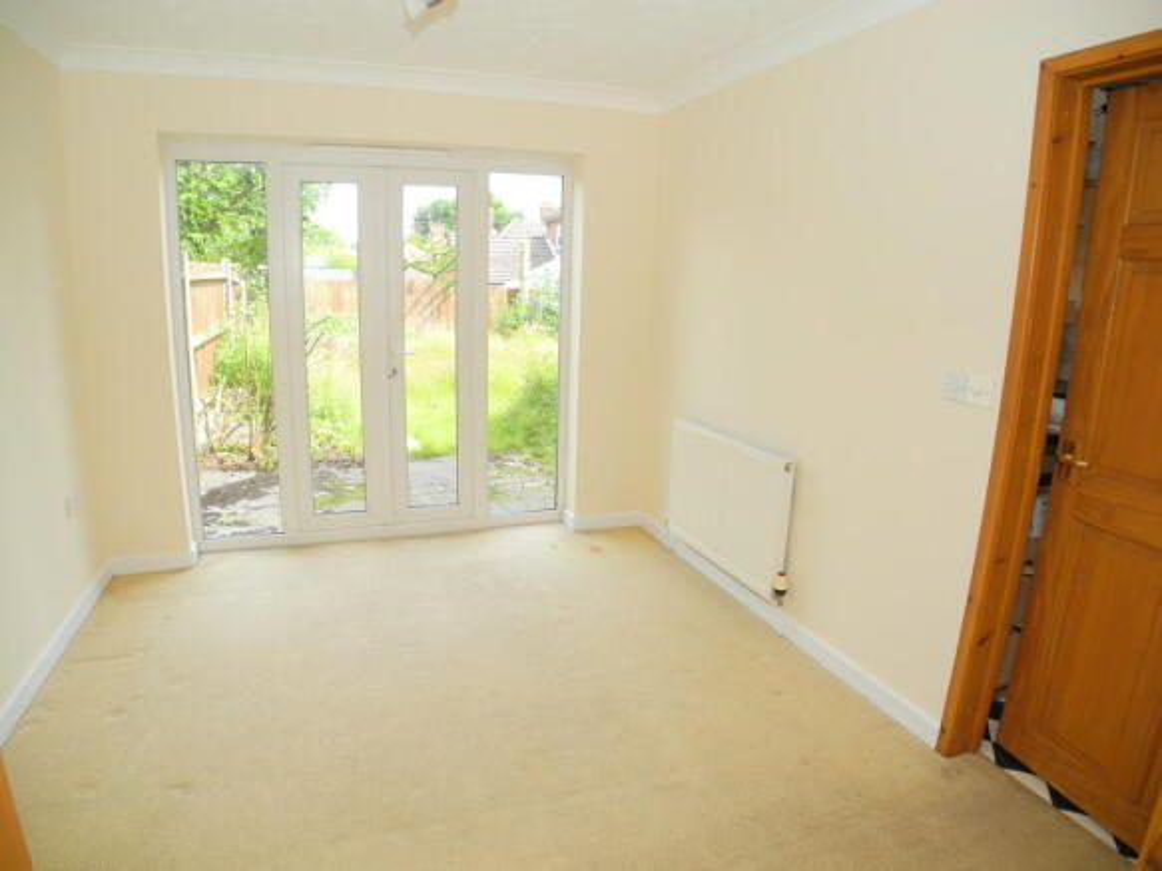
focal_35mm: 28
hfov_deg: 63.5
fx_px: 940
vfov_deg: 49.7
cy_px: 436
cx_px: 581
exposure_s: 1/176
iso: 100
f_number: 2.8
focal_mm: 6
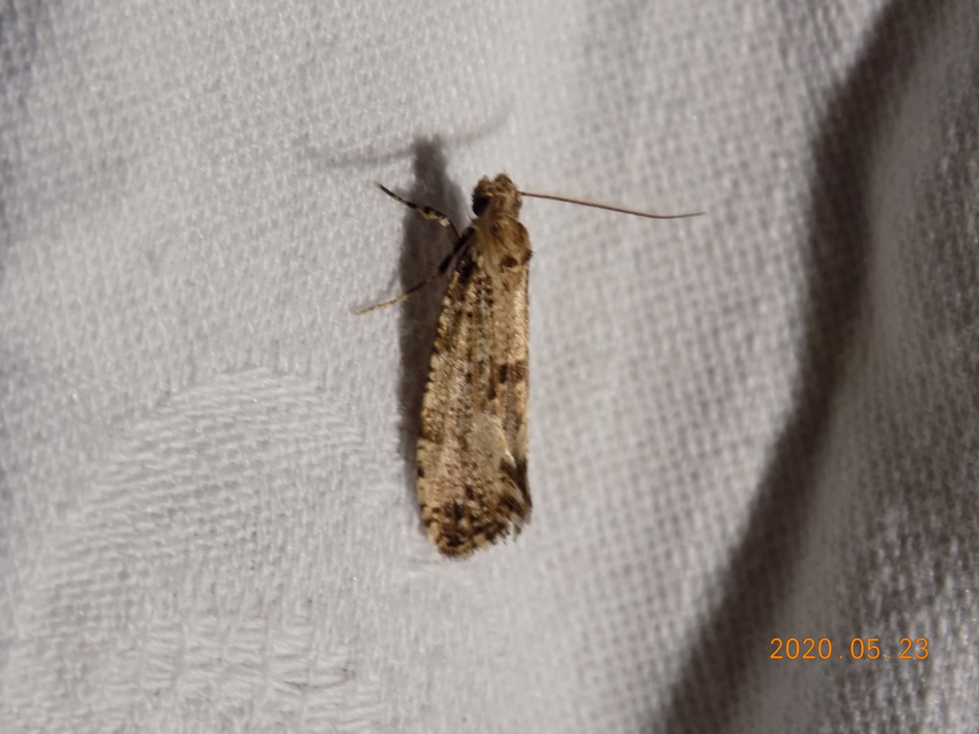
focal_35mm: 118
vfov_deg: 12.6
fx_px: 3338
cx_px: 490
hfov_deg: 16.7
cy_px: 367
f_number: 4.8
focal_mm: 20.9
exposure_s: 1/30
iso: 360
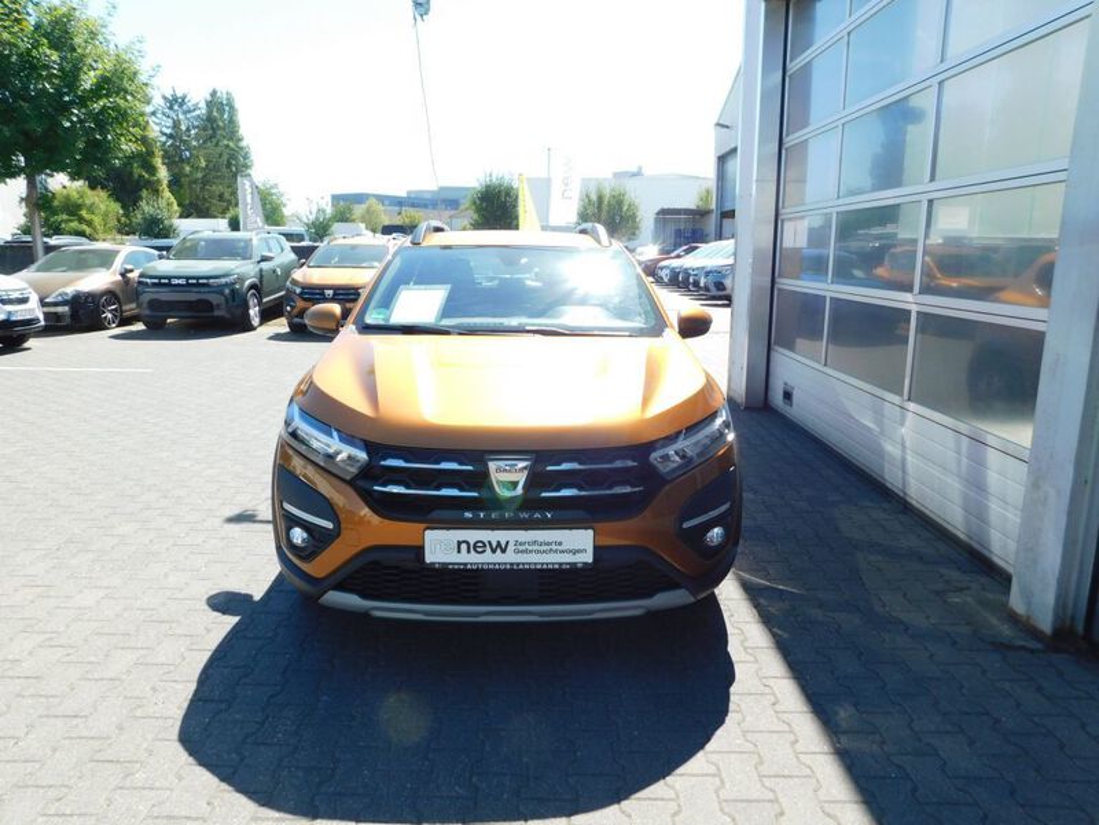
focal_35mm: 24
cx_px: 550
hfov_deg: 71.6
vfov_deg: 56.8
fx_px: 762
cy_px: 412
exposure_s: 1/640
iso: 125
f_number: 3
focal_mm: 4.1
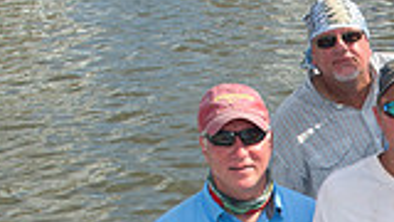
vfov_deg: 10.7
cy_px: 311
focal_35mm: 110
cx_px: 480
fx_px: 1149
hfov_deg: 18.4
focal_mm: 29
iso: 125
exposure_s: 1/250
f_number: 8
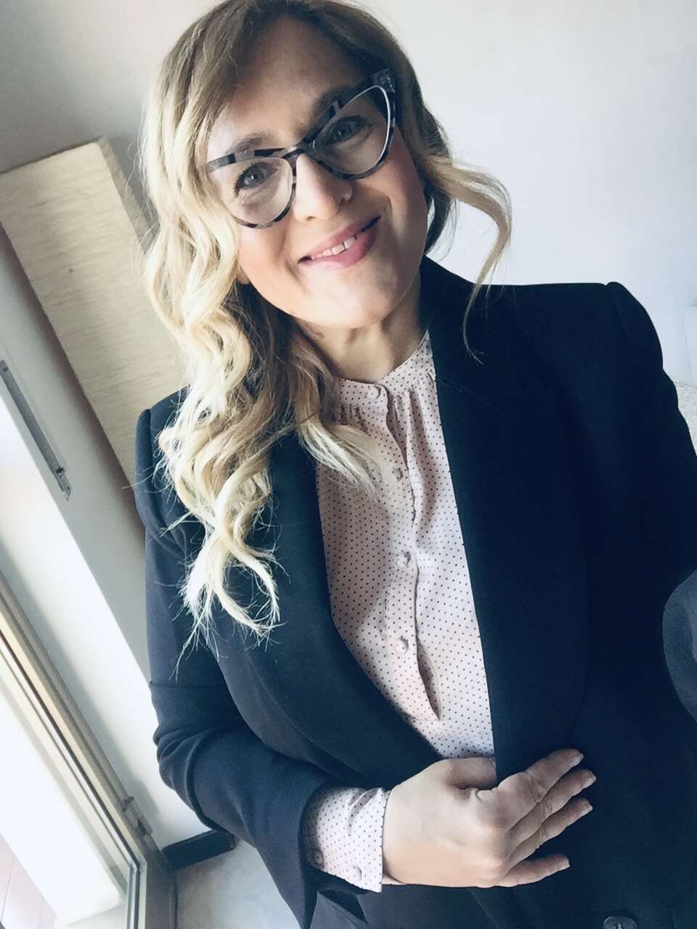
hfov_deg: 45.4
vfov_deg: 58.4
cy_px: 464
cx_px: 348
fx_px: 832
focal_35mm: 31
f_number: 2.2
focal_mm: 2.65
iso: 32
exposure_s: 1/33
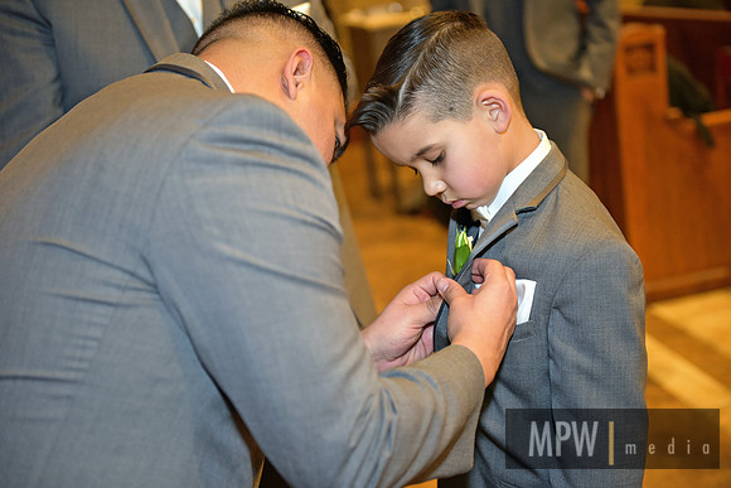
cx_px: 366
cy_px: 244
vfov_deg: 22.6
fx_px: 1219
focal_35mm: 60
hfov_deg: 33.4
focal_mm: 60
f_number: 2.8
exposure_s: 1/125
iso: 2000
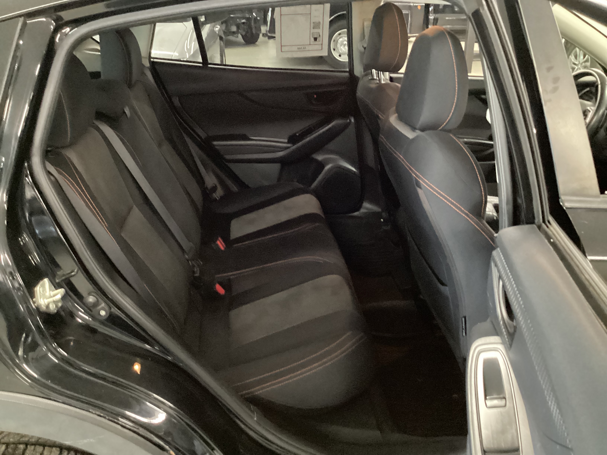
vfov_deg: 45.4
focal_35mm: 31
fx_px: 544
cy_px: 228
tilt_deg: -26.9
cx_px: 304
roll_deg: +0.6
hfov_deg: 58.4
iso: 800
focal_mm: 3.3
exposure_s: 1/17
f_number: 2.4
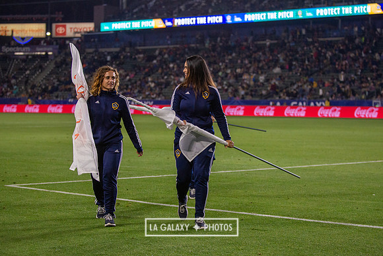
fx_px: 1004
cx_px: 192
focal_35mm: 94
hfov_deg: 21.6
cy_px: 128
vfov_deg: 14.5
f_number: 2.8
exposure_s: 1/2500
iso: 1600
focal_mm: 78
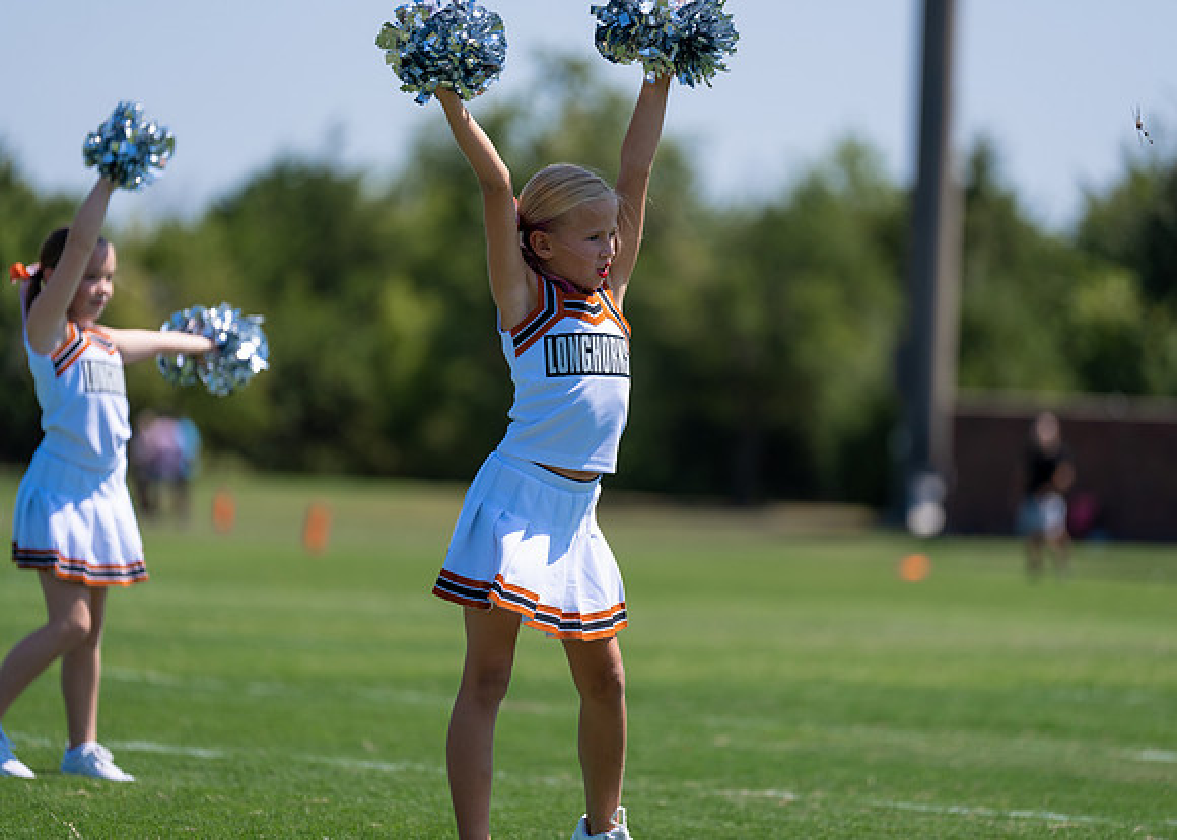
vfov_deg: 6.9
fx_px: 7014
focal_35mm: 210
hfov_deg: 9.6
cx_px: 588
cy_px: 420
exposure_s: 1/2000
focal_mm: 200
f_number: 2.8
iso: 100
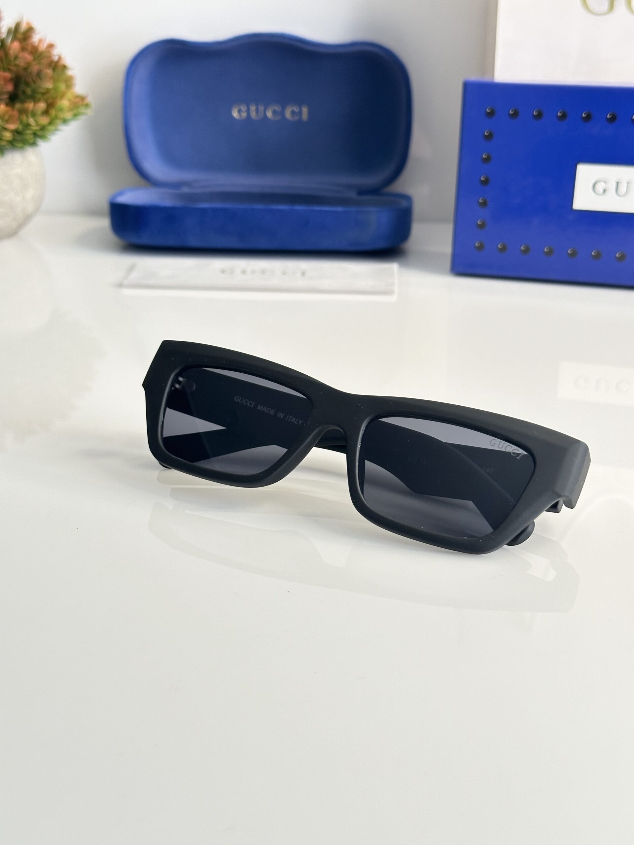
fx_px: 1172
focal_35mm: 48
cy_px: 422
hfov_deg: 30.3
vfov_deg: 39.7
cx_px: 317
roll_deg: -0.4
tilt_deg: -21.7
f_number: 1.78
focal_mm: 6.86
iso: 125
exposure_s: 1/60
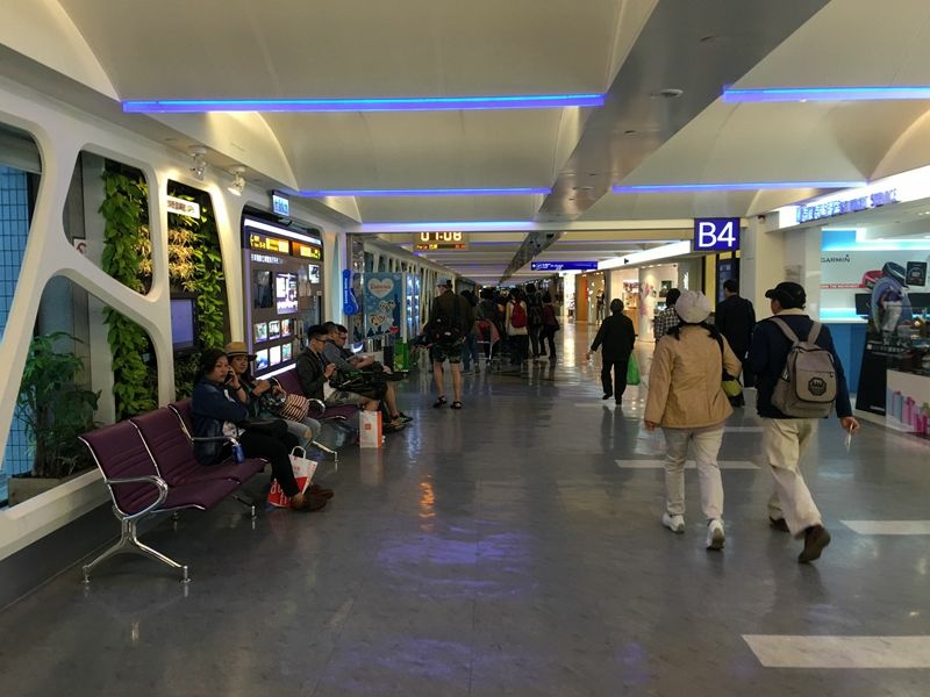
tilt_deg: -4.0
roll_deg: -1.8
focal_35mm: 29
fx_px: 779
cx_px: 465
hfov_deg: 61.7
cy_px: 348
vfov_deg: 48.2
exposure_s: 1/15
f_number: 2.2
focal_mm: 4.15
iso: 40
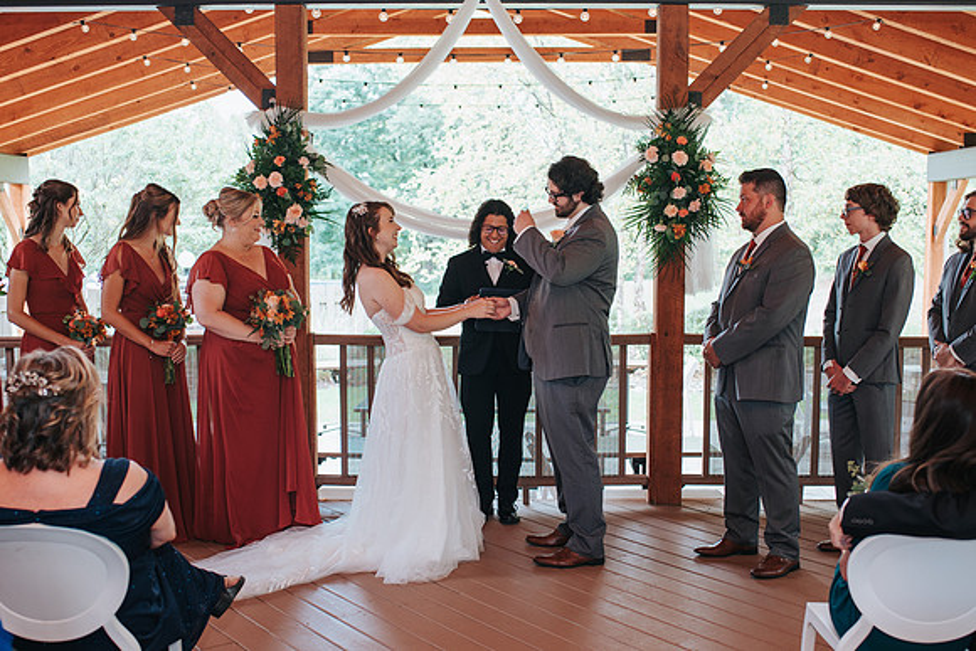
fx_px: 1166
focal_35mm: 43
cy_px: 362
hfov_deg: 45.4
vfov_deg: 31.2
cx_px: 478
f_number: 3.2
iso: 250
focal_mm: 35
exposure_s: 1/125
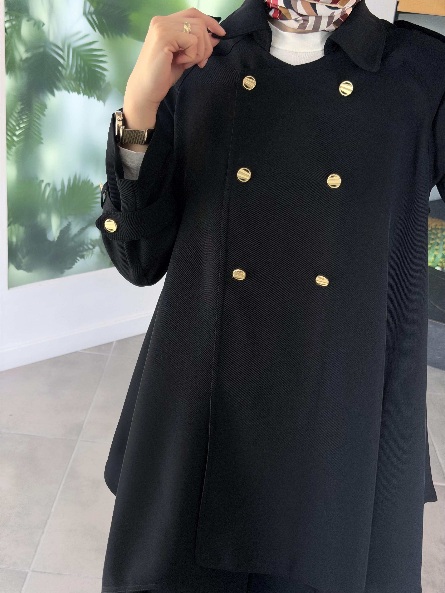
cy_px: 296
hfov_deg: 30.3
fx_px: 823
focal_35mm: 48
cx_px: 222
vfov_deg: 39.7
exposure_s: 1/273
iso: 64
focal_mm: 6.76
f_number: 1.78
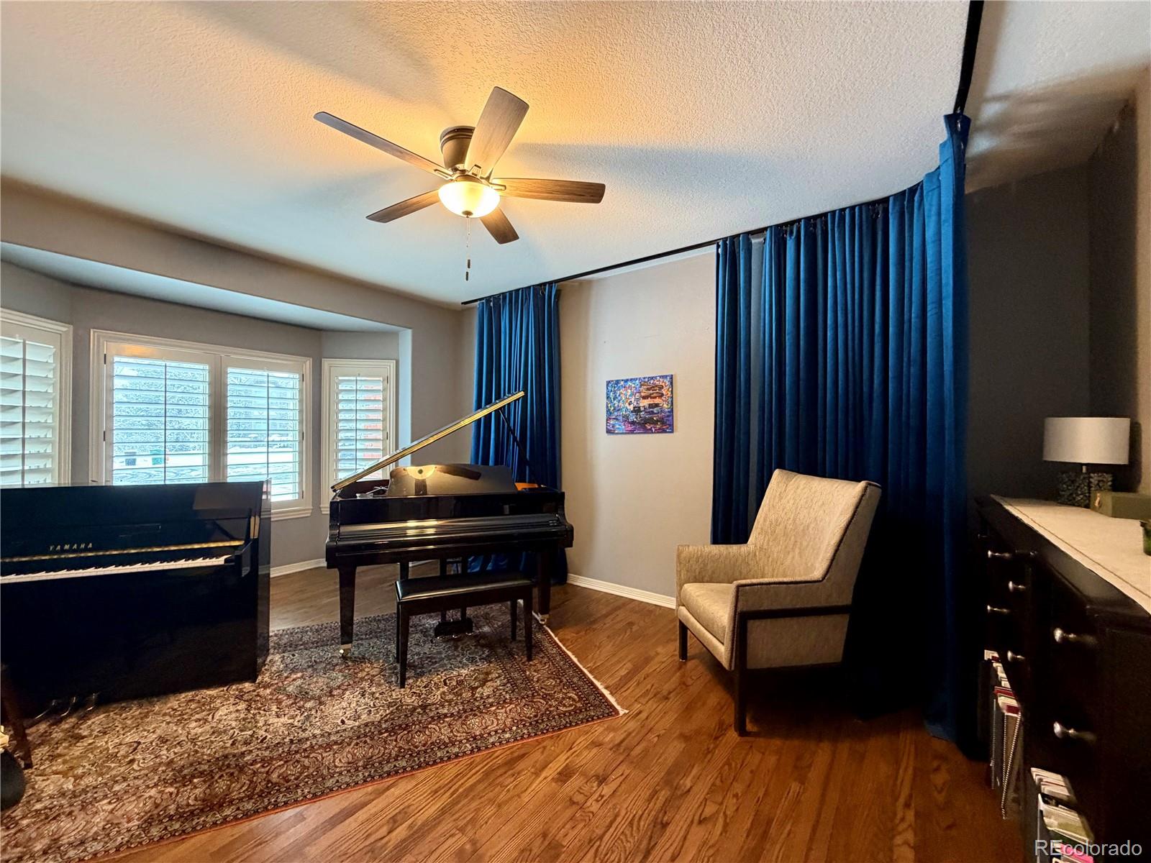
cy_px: 432
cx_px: 576
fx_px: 466
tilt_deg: +0.2
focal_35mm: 14
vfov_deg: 85.7
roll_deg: -0.1
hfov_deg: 102.1
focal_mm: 2.22
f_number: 2.2
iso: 320
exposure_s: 1/60
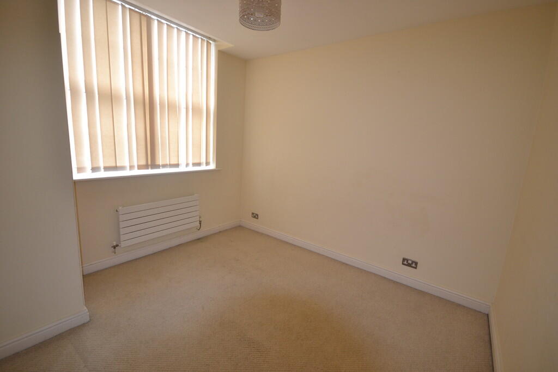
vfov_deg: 77.3
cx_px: 279
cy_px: 186
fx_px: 233
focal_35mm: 15
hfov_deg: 100.4
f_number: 4
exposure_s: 1/60
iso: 450
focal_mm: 10
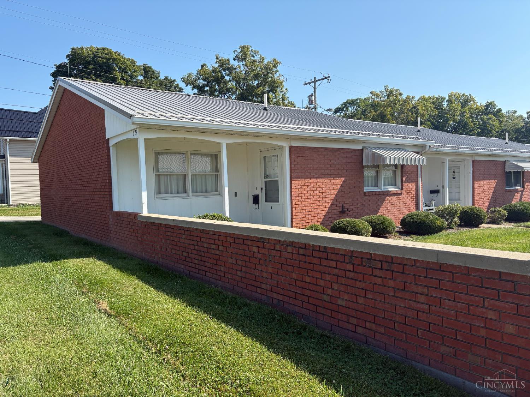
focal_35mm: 26
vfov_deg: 53.1
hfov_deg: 67.3
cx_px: 265
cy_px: 198
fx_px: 398
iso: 50
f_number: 1.6
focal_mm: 5.96
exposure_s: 1/2075
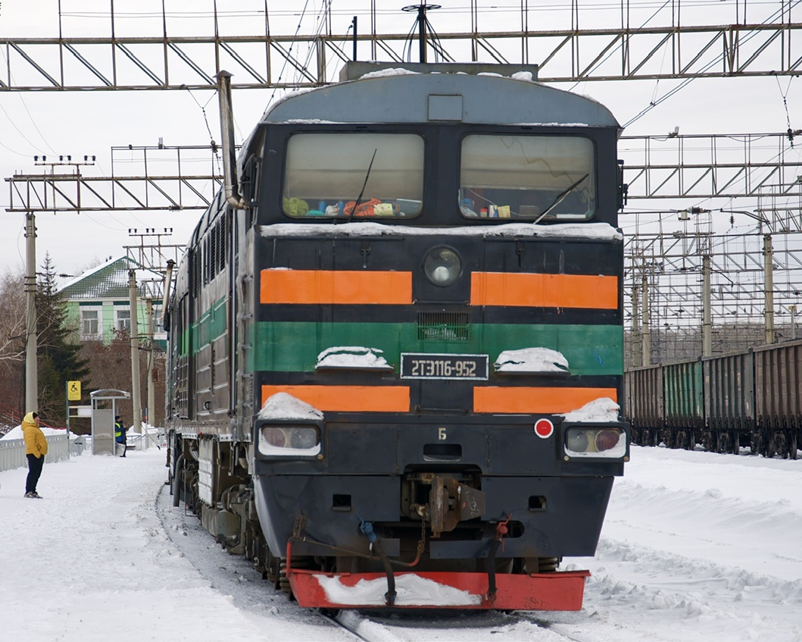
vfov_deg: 11.3
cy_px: 321
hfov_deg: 14.2
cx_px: 377
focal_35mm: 136
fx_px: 3228
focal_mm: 80
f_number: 5.3
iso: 200
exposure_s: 1/200
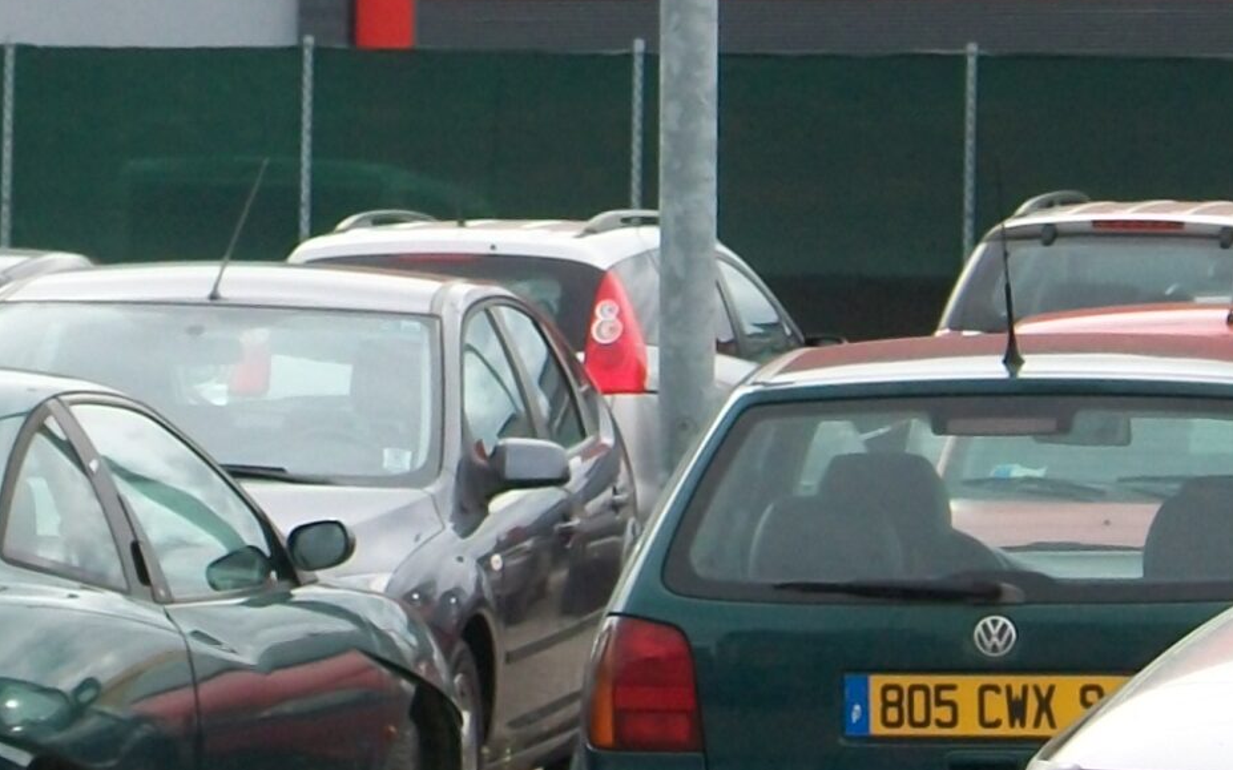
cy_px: -210
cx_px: 271
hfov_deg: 8.7
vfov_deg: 5.4
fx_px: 8063
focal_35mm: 240
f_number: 4.6
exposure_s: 1/160
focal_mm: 13.7
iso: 80
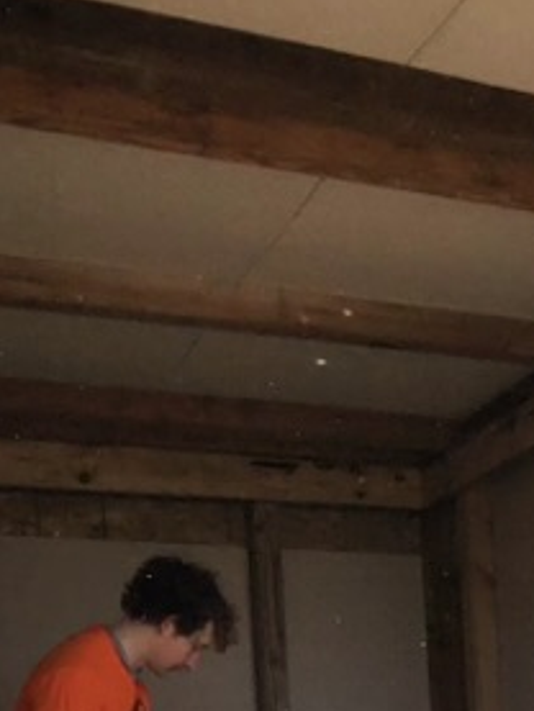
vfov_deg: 27.7
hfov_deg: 27.9
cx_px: 573
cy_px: 1055
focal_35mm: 48
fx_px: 987
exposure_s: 1/1000
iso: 54
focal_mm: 2.24
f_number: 2.2
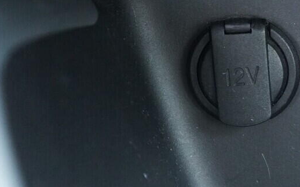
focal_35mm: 102
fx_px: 834
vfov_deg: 12.8
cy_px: 68
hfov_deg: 18.8
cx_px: 401
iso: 2500
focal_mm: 24
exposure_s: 1/40
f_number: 2.8
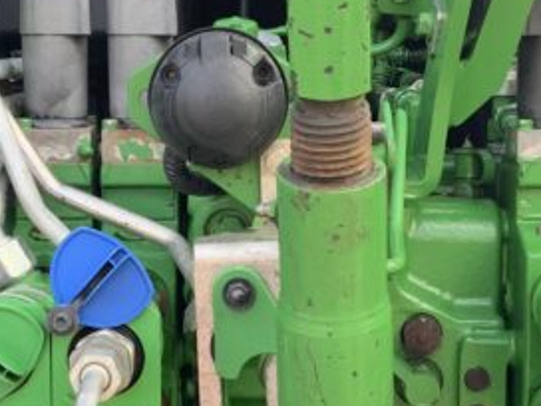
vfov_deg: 13.6
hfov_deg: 18.0
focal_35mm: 109
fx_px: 1704
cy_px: 259
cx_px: 308
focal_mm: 3
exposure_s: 1/122
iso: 25
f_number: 1.8
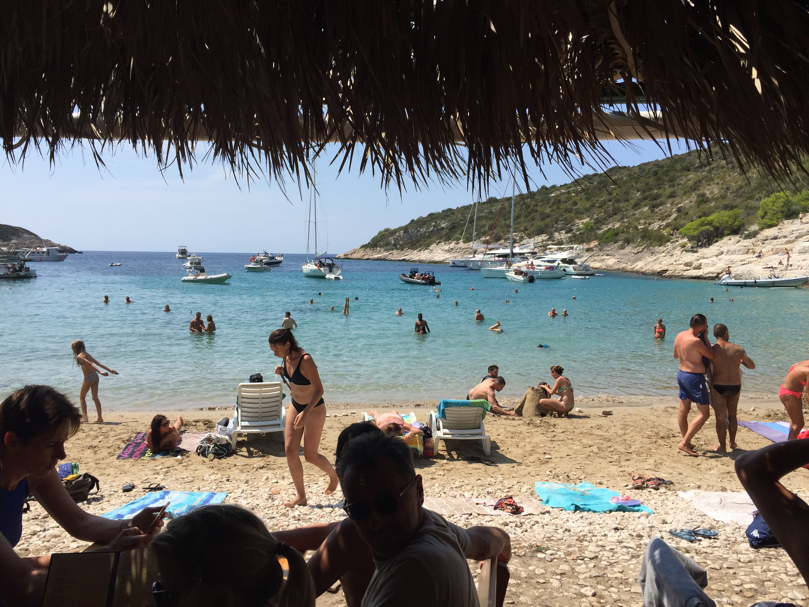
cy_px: 304
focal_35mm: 29
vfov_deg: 48.2
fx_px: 678
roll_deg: -1.9
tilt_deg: -3.6
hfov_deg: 61.7
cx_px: 404
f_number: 2.2
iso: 32
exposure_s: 1/3049
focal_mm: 4.15
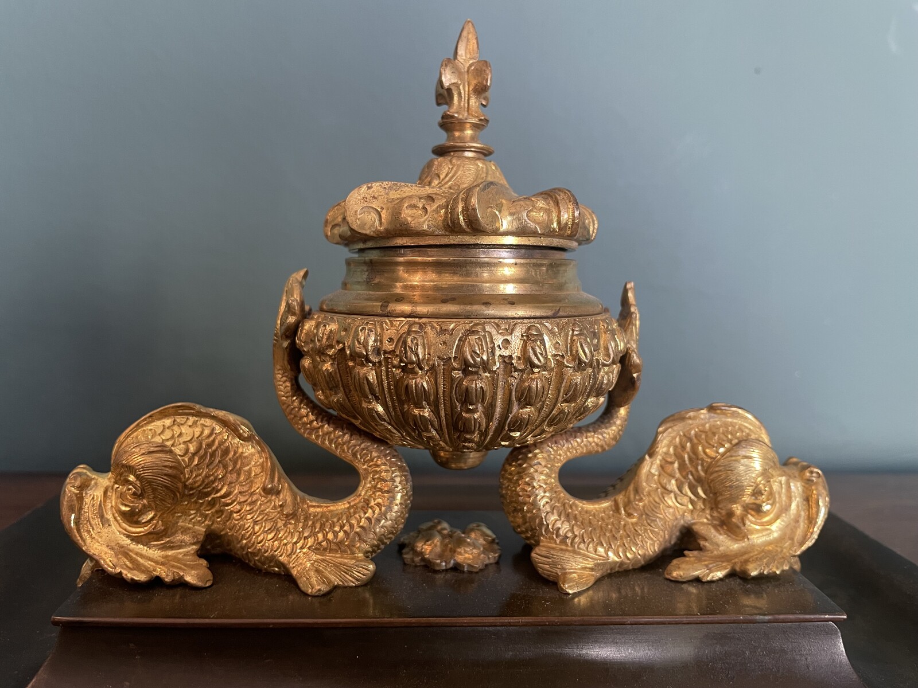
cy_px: 344
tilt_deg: -5.2
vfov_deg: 53.1
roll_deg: -1.8
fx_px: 690
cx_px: 459
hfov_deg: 67.3
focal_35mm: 26
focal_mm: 4.2
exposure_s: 1/50
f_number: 1.6
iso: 200
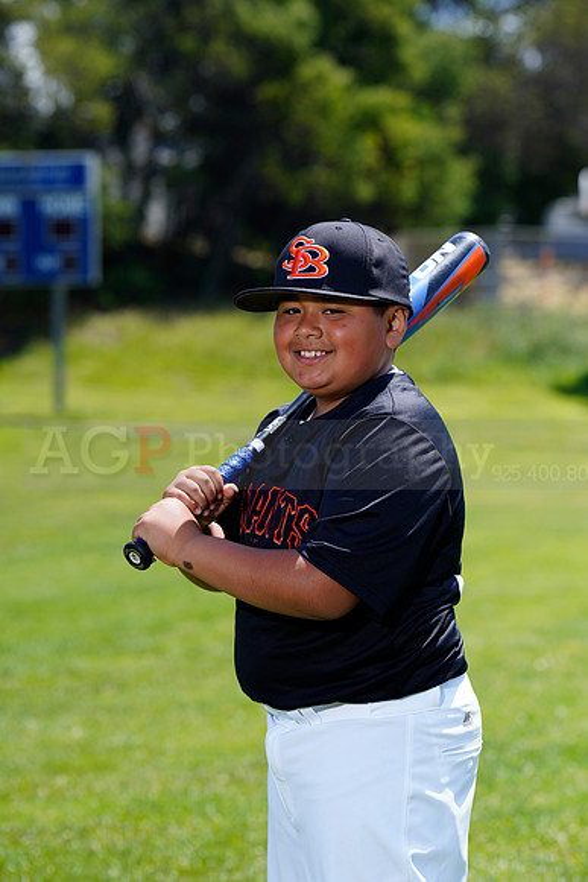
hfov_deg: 9.1
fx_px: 3697
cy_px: 441
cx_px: 294
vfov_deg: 13.6
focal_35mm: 151
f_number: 6.3
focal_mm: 151
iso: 100
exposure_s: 1/250
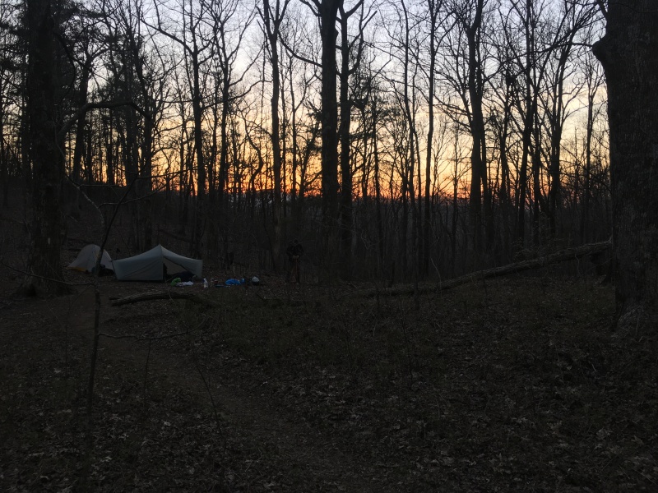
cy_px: 246
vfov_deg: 48.2
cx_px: 329
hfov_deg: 61.7
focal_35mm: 29
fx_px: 551
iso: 32
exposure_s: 1/120
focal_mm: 4.15
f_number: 2.2
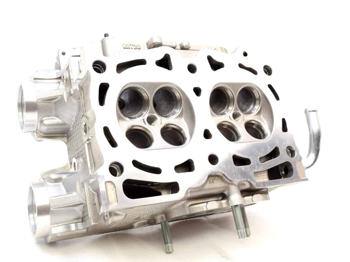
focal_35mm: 43
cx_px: 167
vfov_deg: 33.6
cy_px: 126
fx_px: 435
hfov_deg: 43.8
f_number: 6.3
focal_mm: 22
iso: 400
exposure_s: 1/125
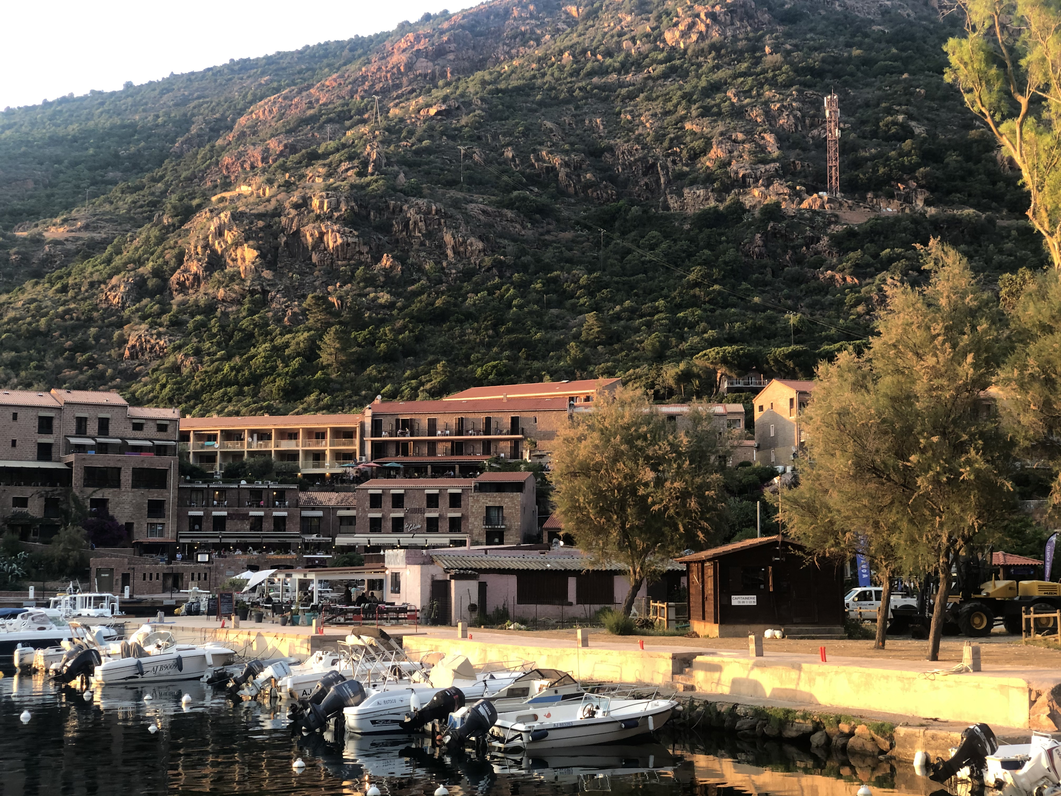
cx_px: 530
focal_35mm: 52
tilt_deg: +5.3
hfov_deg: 36.8
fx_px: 1594
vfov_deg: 28.0
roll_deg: +0.7
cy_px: 398
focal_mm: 6
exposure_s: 1/60
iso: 32
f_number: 2.4
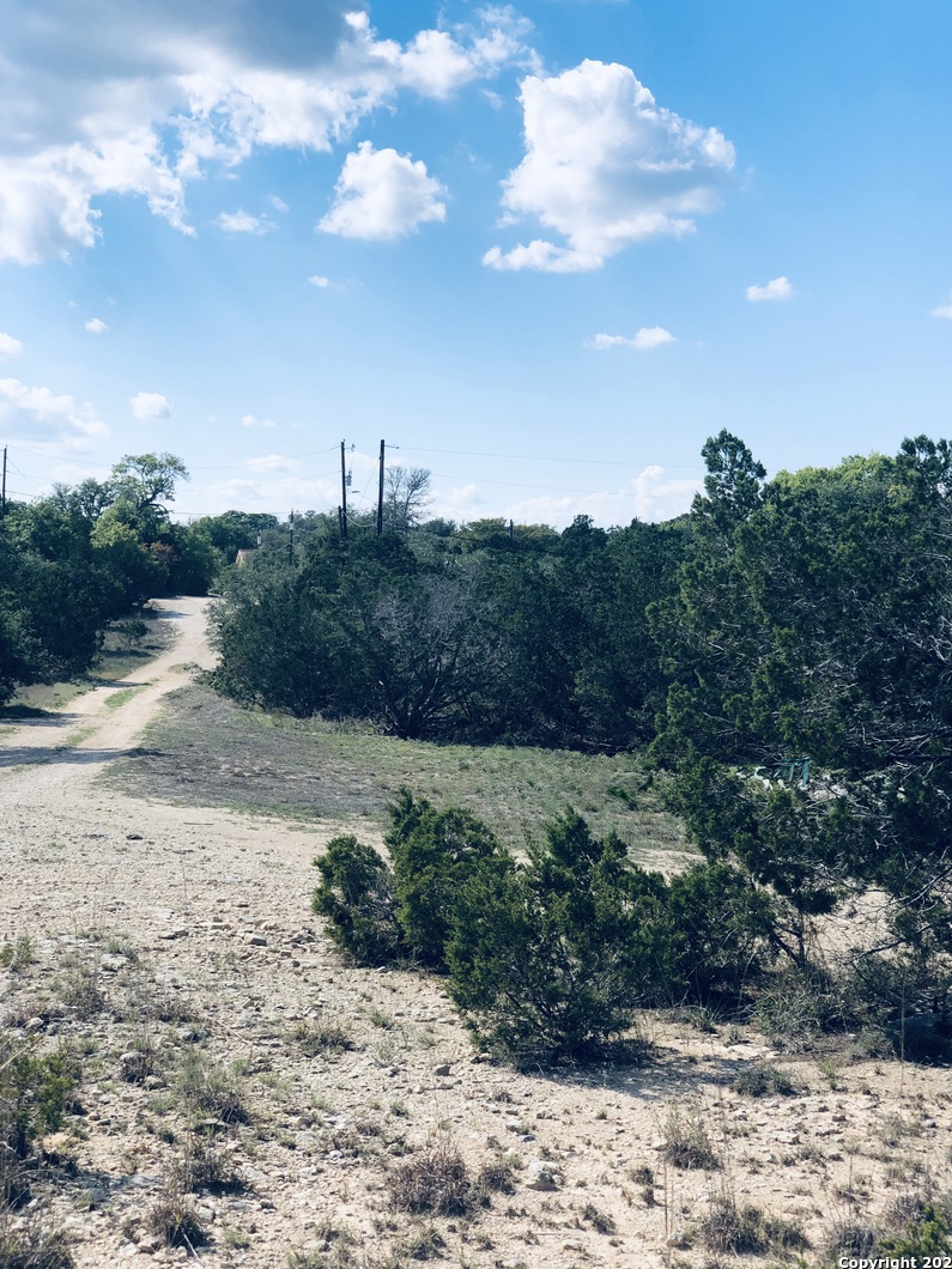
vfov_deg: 36.2
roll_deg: -0.9
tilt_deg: -0.4
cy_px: 645
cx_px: 480
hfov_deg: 27.5
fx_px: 1943
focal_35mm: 53
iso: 16
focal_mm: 6
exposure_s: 1/1548
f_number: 2.4
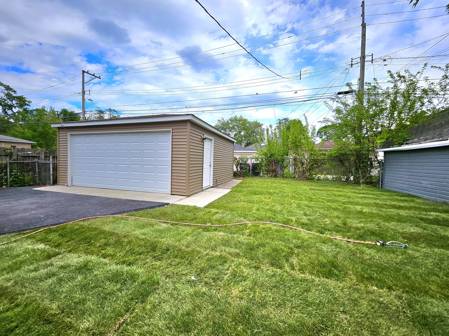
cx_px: 224
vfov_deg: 89.9
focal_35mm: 13
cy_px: 168
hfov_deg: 106.2
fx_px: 169
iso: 32
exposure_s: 1/1111
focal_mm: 1.74
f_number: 2.2
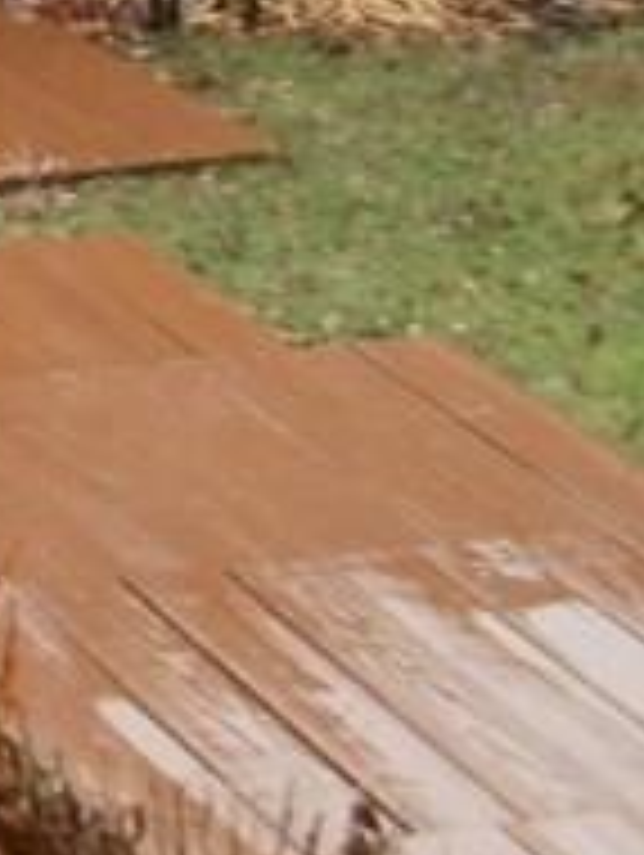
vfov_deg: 9.8
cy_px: -540
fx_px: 4802
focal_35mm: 194
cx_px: -1148
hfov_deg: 7.0
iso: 125
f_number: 3.5
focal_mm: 6.3
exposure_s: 1/30
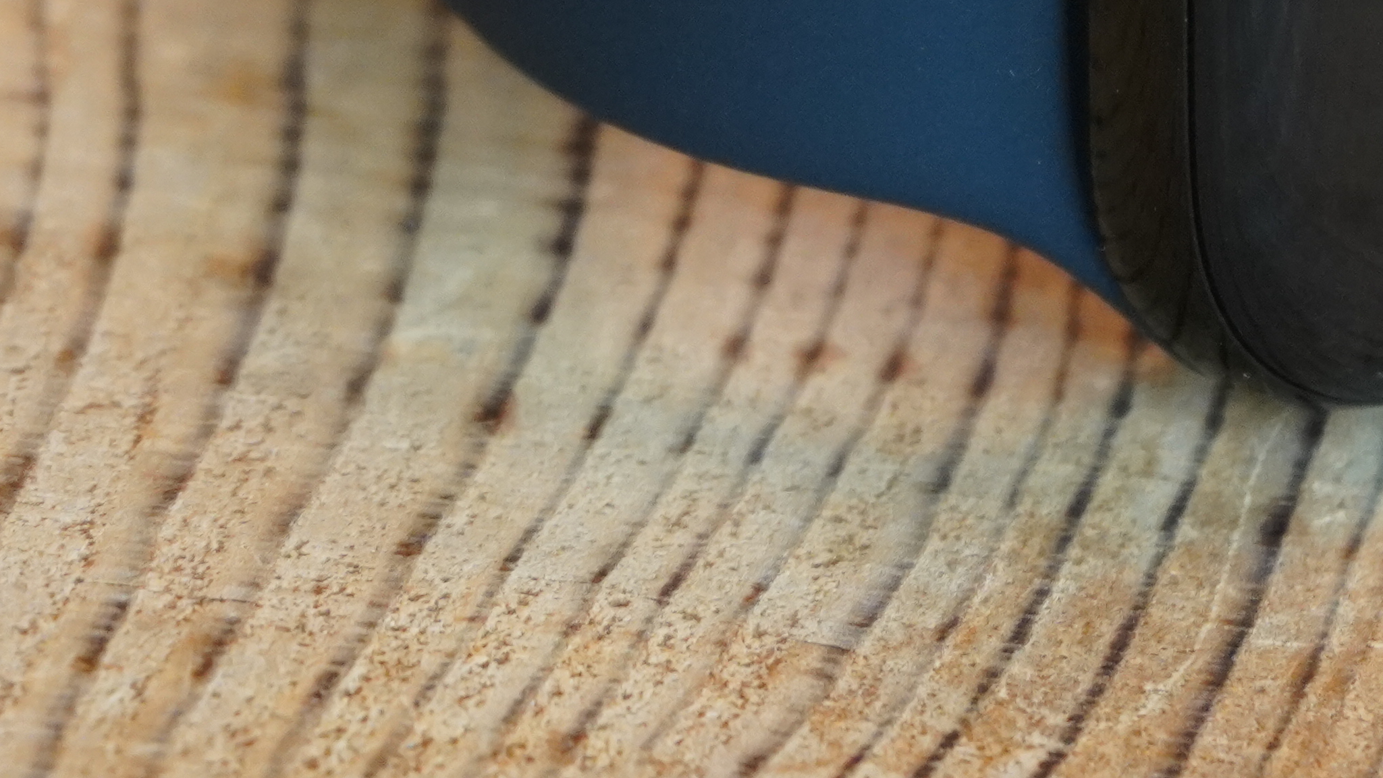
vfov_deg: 5.2
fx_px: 8435
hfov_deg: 9.3
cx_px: 1302
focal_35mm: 230
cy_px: -487
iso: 1600
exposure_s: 1/80
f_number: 5.6
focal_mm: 50
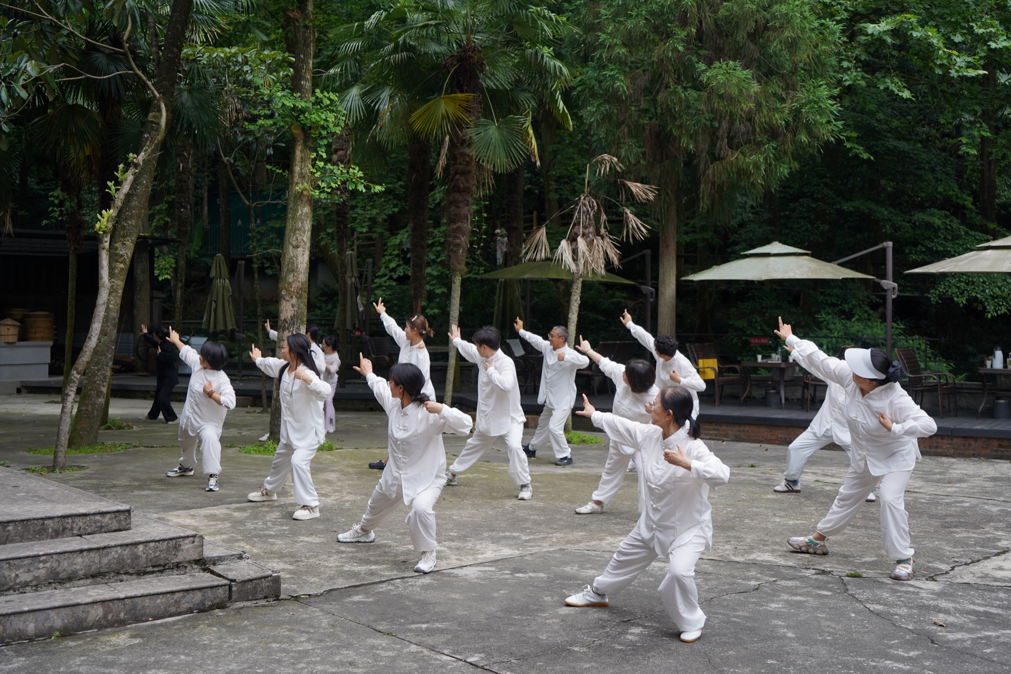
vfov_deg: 33.4
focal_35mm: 40
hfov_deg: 48.5
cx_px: 506
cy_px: 337
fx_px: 1123
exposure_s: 1/250
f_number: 4
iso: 100
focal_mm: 40
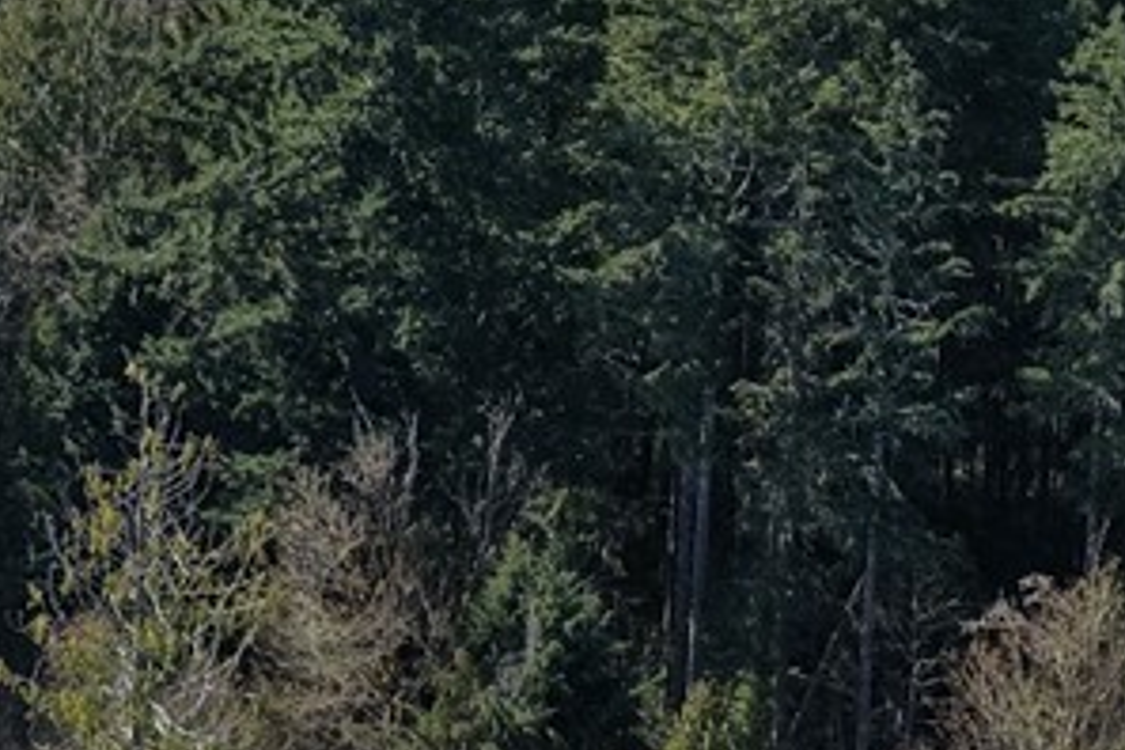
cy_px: -479
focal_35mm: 160
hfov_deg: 12.6
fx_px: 5000
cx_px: -157
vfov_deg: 8.3
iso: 400
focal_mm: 14.45
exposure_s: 1/2000
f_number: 2.8
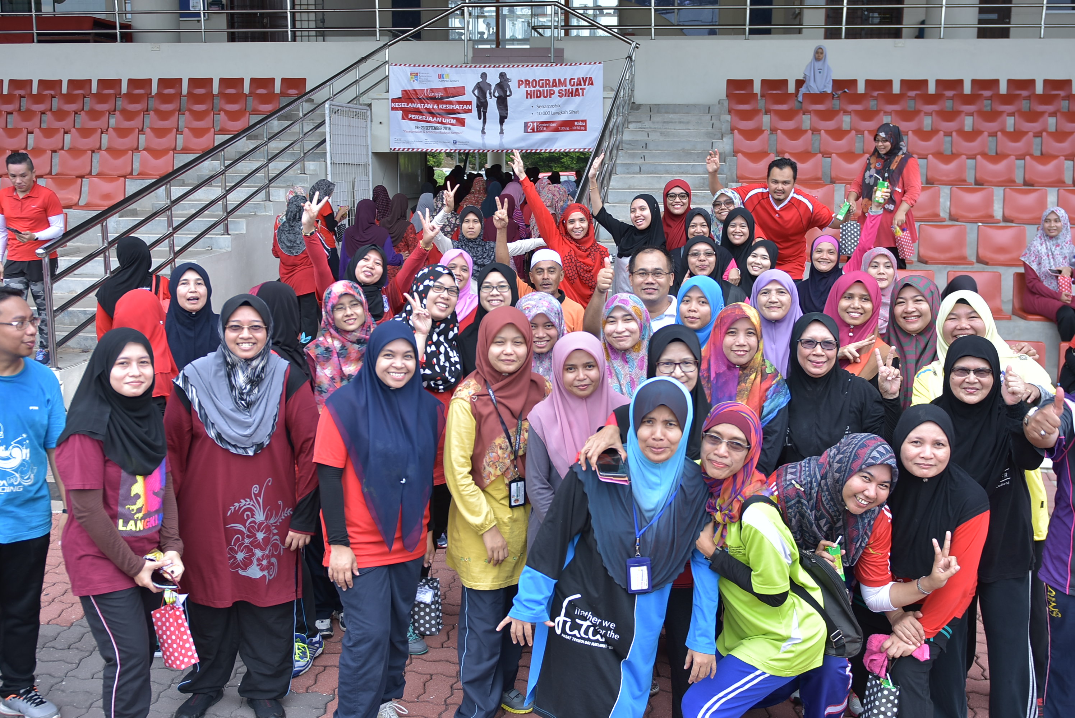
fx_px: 1076
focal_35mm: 36
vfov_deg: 36.9
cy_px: 359
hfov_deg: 53.1
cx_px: 538
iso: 100
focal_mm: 24
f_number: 2.8
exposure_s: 1/200
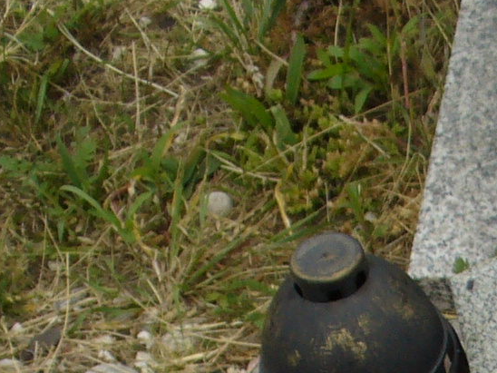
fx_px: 2484
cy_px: 823
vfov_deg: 8.1
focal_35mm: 173
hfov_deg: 10.8
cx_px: 866
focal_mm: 6.1
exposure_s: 1/500
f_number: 2.8
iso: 80
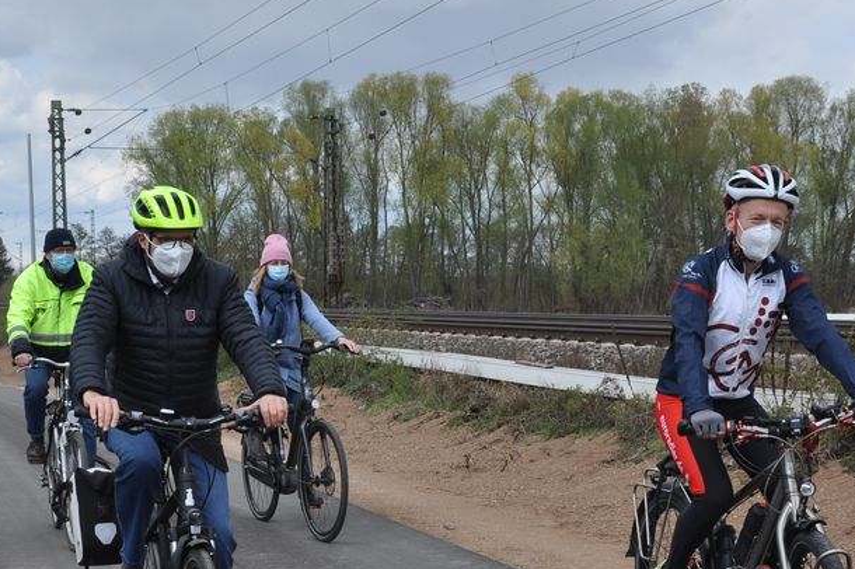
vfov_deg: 18.9
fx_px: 1685
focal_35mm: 71
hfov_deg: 28.4
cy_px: 485
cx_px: 318
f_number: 8
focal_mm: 24
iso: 200
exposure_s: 1/250
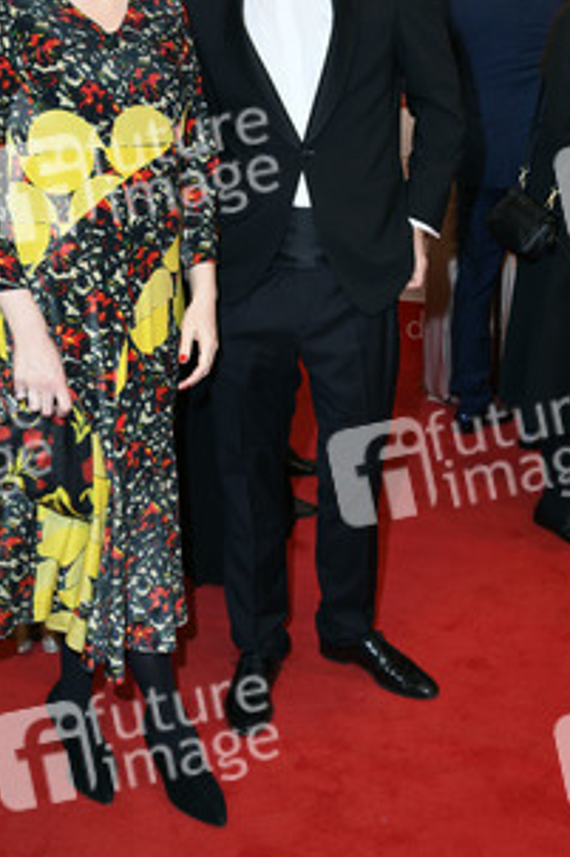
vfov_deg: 43.3
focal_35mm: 45
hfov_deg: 29.7
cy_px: 318
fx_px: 1070
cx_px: 216
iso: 250
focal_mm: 34
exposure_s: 1/125
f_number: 6.3
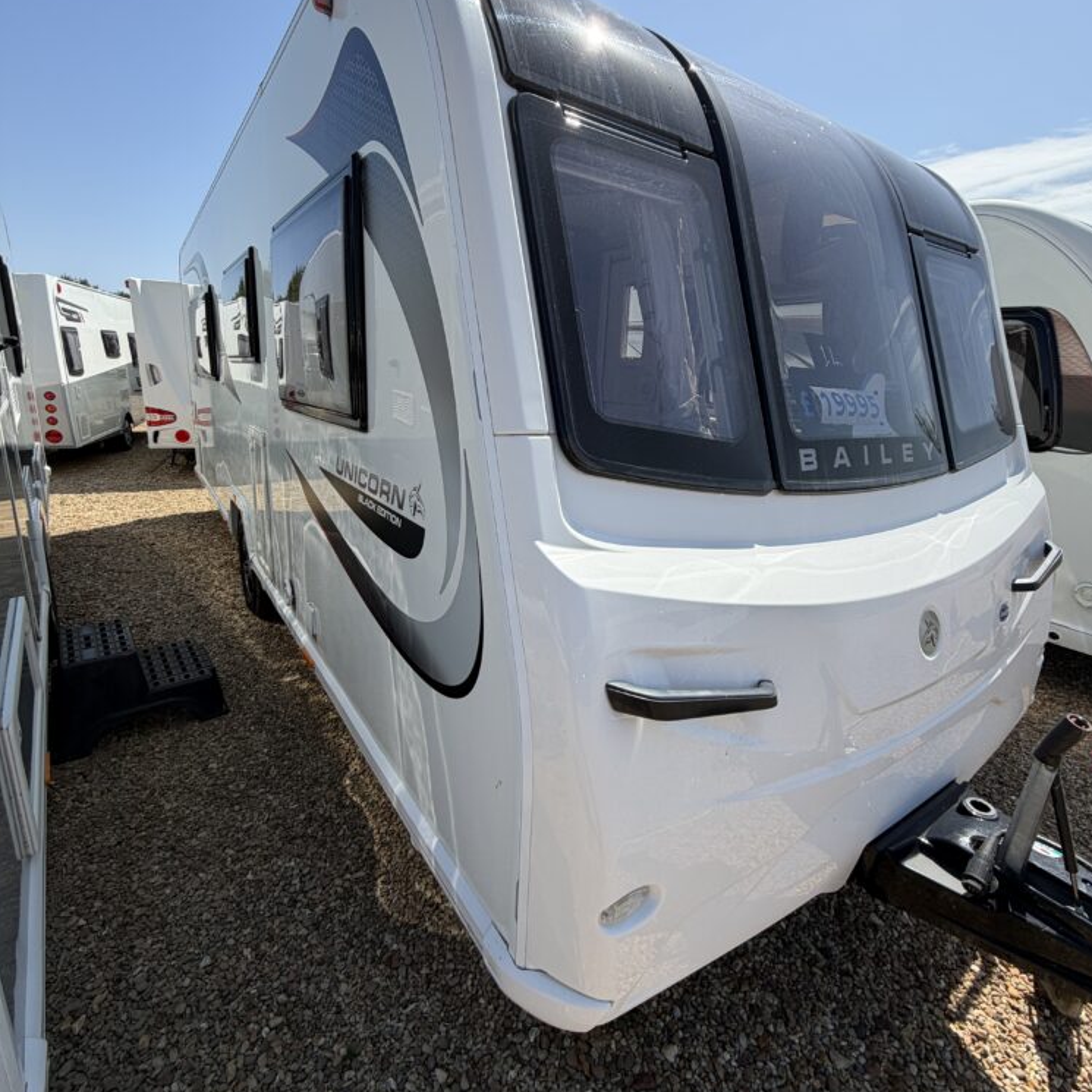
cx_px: 561
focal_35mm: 17
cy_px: 519
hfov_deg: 83.9
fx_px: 607
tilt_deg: -13.9
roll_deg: -2.6
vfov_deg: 83.9
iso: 20
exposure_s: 1/770
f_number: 2.2
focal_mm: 2.22
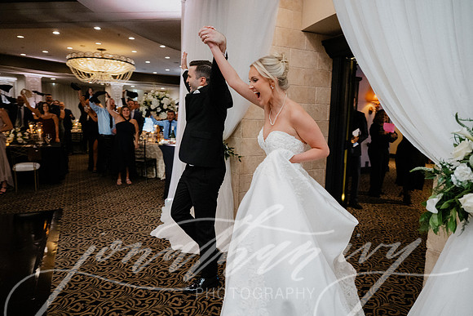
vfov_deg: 53.2
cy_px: 158
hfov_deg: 73.7
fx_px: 315
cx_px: 236
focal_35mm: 24
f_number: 2.8
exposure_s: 1/160
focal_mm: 24
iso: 2500
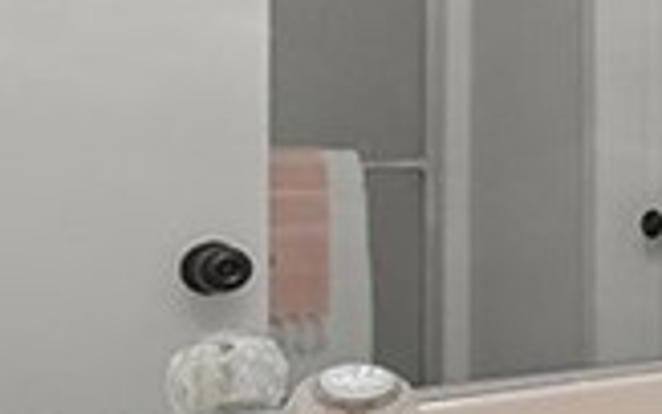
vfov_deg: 16.9
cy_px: 170
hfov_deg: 17.7
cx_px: 1361
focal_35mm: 77
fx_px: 1390
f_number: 4.5
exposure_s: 1/25
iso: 1250
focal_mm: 12
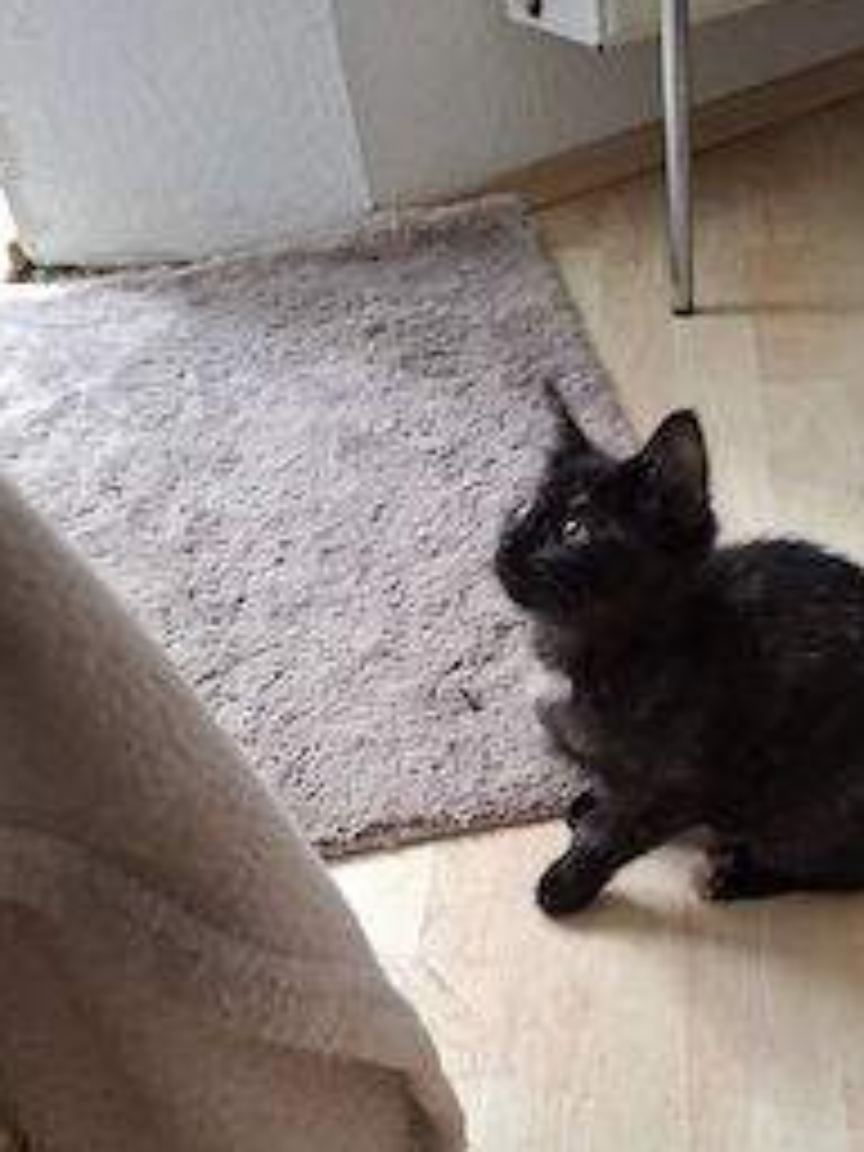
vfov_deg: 50.1
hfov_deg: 38.5
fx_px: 1198
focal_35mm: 36
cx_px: 657
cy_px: 801
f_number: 1.8
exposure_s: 1/50
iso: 160
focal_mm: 5.54
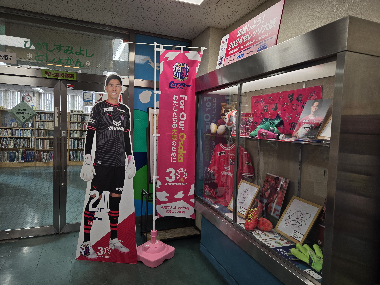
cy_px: 142
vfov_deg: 58.9
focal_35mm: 23
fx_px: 252
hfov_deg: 73.9
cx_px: 190
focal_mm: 5.4
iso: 80
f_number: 1.8
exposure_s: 1/120
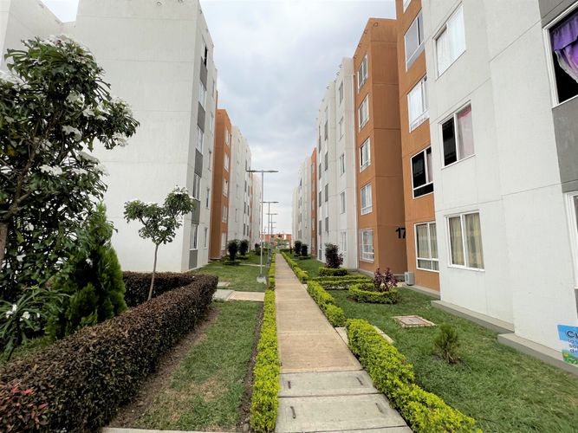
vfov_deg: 89.9
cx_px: 289
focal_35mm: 13
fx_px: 217
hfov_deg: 106.2
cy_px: 216
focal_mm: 1.57
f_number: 1.8
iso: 50
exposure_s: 1/99
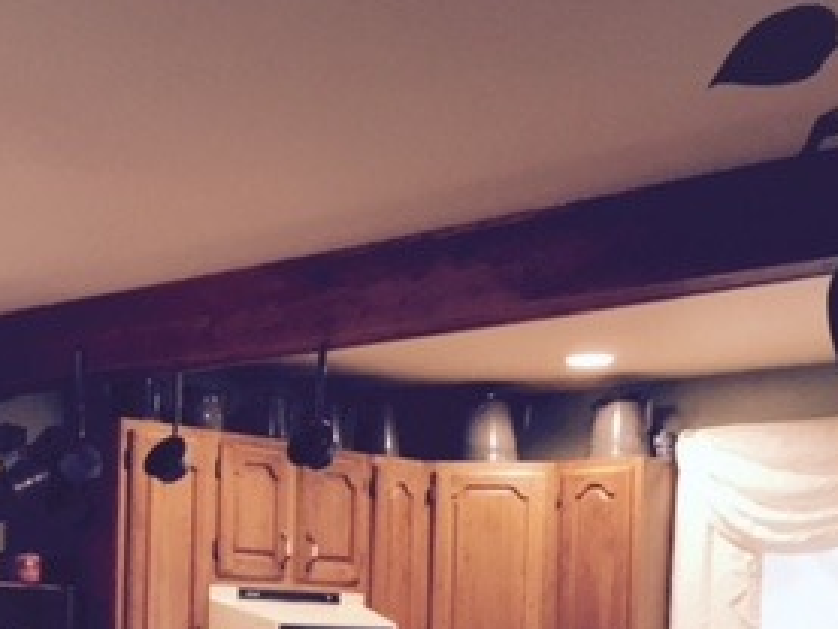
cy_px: 693
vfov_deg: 20.9
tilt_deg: -1.4
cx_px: -61
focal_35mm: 67
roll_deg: -1.6
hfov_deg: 26.8
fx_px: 1623
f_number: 2.2
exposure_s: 1/30
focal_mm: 4.15
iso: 80
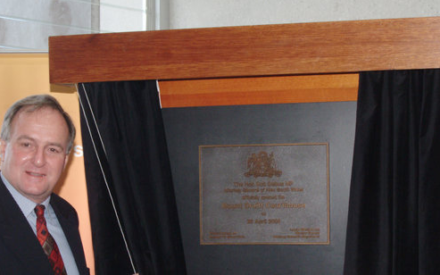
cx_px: 302
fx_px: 1043
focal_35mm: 87
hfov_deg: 23.7
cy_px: 231
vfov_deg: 14.9
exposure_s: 1/60
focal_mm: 28
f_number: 8
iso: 400
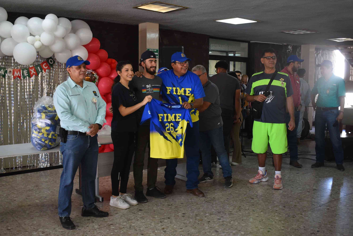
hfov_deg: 51.2
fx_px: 368
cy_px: 118
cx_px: 176
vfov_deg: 35.6
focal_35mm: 38
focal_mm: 25
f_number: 4
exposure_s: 1/125
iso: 800
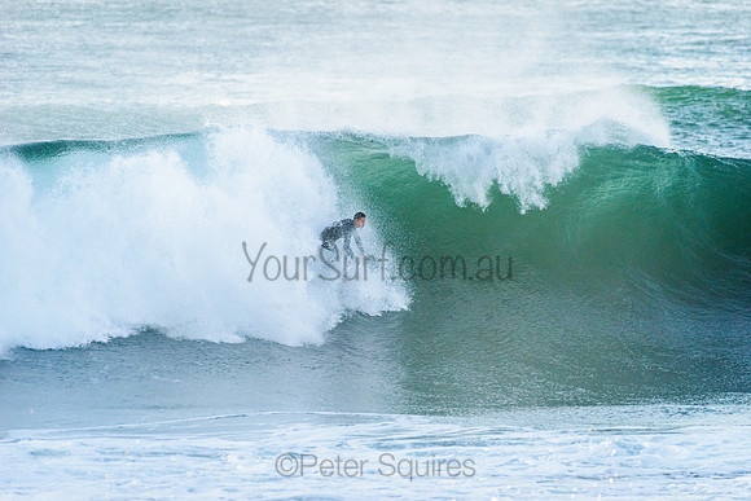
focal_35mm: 500
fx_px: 10435
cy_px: 250
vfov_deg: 2.8
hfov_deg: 4.1
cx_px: 376
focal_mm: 500
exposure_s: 1/1600
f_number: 5.6
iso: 500
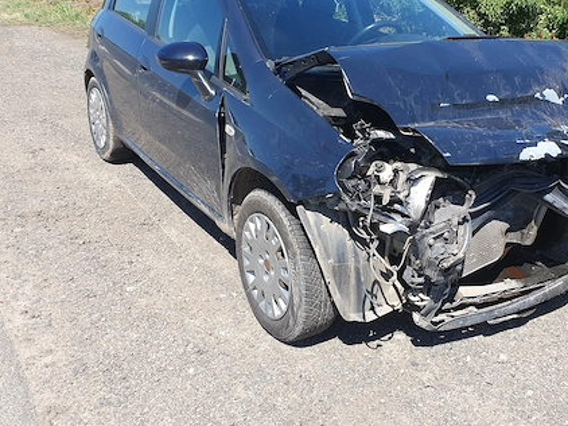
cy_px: 164
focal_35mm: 37
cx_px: 358
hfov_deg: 49.6
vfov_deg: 38.4
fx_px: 607
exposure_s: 1/878
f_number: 2.4
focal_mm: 4.32
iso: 50
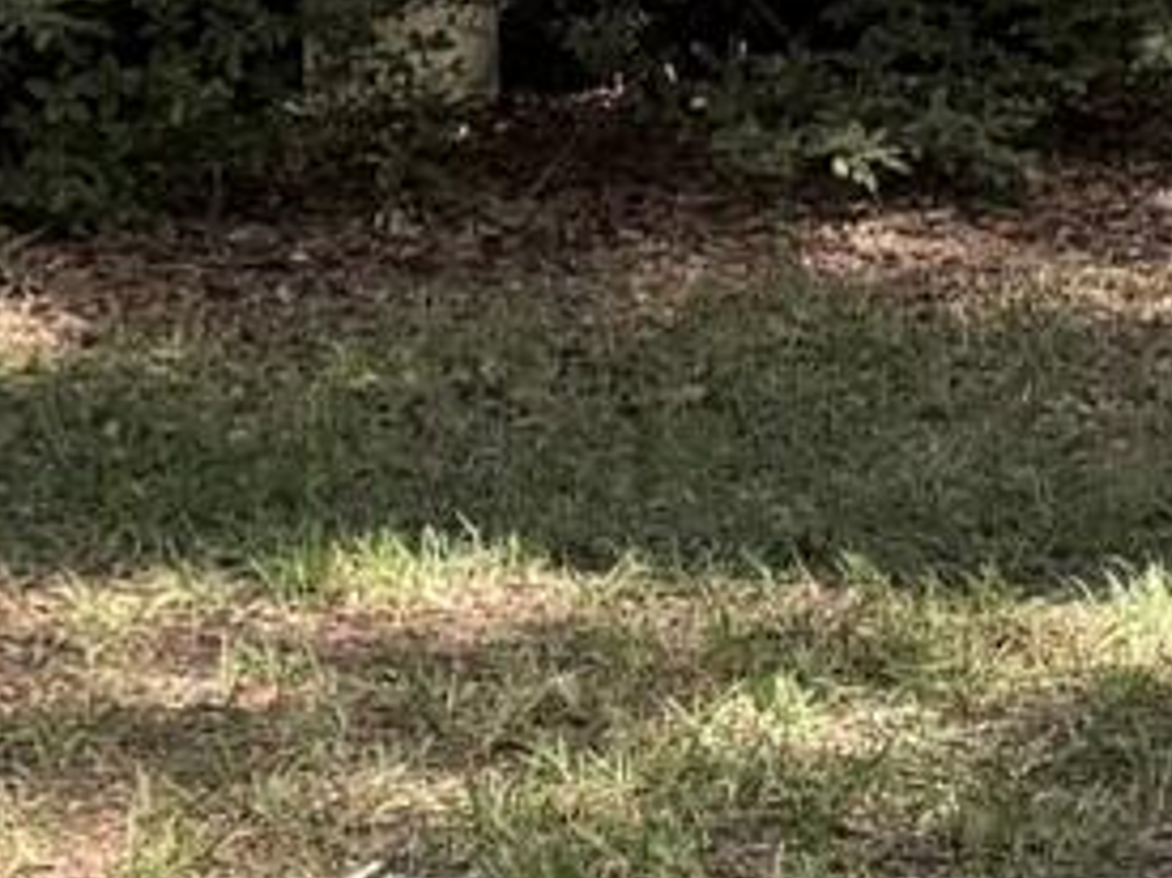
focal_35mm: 179
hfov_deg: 11.0
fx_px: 6058
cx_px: 916
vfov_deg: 8.1
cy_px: -486
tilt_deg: +1.4
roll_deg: +1.2
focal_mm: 6.76
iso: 80
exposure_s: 1/507
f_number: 1.78
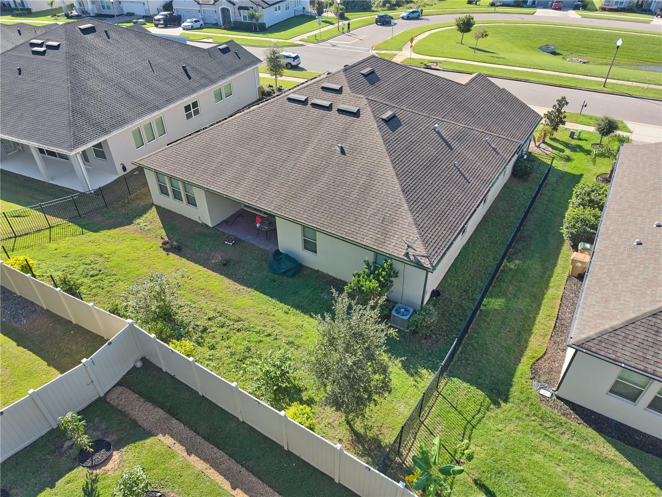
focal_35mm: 24
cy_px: 248
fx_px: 459
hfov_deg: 71.6
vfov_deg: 56.8
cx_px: 331
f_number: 1.8
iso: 280
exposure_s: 1/2500
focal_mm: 8.67
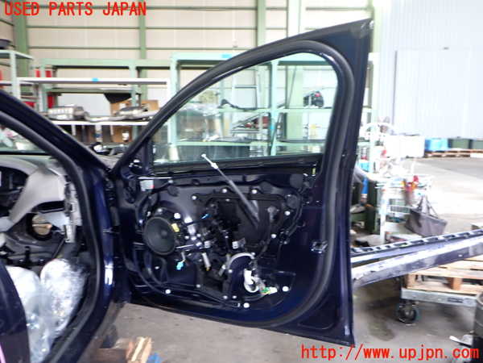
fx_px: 419
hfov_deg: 60.0
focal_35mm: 30
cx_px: 242
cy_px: 182
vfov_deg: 46.8
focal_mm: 5.4
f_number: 2.3
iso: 200
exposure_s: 1/40
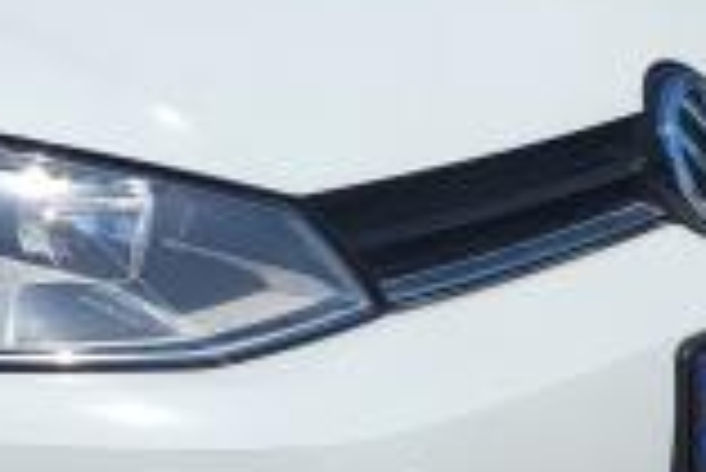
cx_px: -288
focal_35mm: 110
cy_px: 229
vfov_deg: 12.5
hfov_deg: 17.1
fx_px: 2159
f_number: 1.8
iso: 40
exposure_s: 1/5579
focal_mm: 5.4
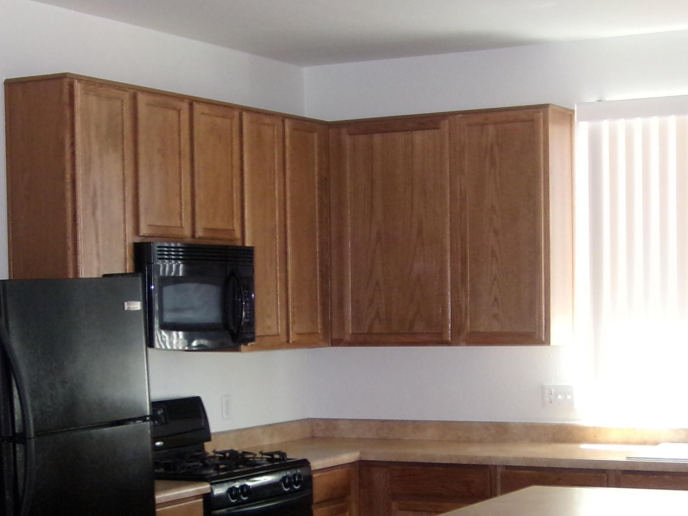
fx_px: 1550
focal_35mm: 78
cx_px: 361
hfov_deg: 25.0
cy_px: 423
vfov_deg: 18.7
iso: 200
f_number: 3.6
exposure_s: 1/20
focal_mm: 7.2
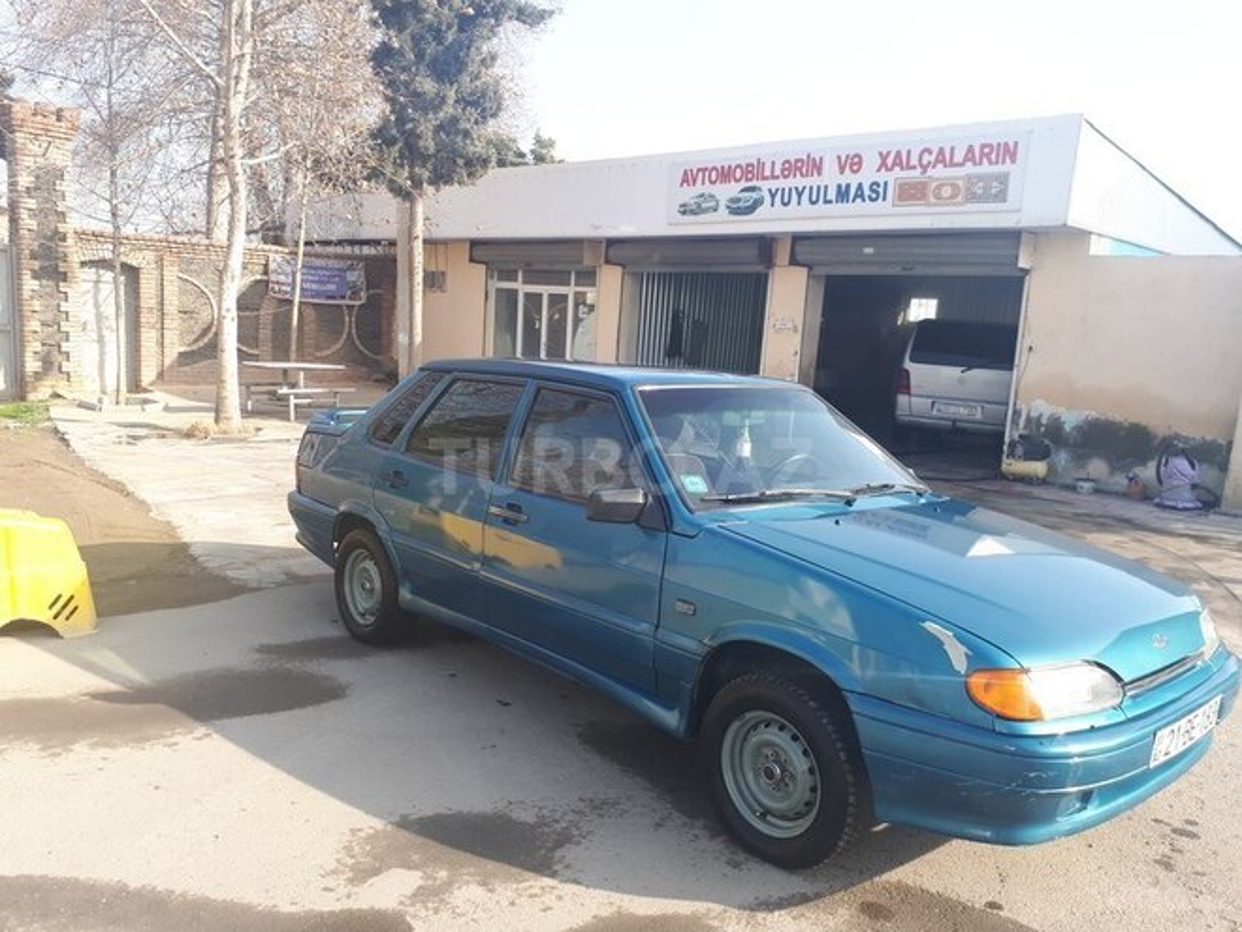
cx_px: 621
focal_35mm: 27
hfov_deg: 65.3
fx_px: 969
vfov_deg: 51.4
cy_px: 466
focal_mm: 3.6
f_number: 1.9
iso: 40
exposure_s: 1/339
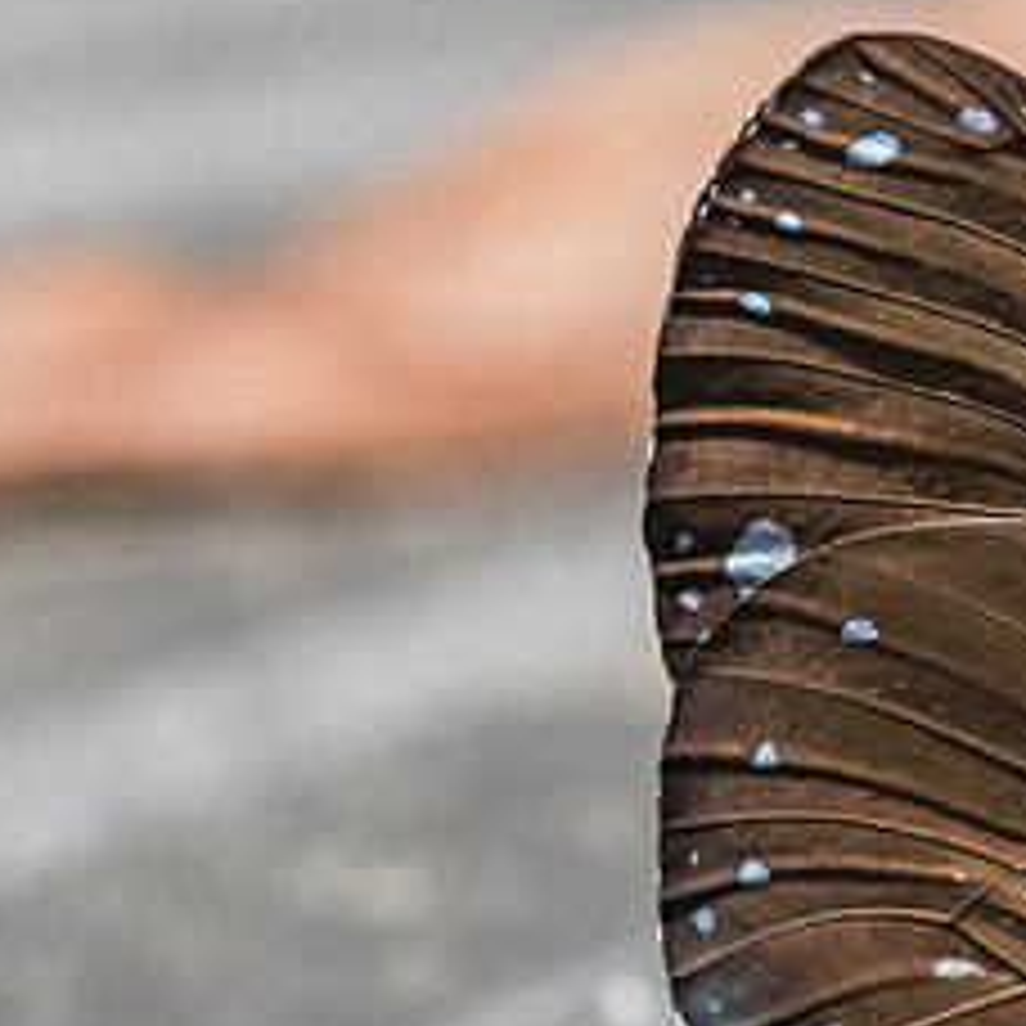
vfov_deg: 1.6
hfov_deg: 1.6
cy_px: 842
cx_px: 1262
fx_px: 37859
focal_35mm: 1129
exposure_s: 1/4000
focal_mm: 150
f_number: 4
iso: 800
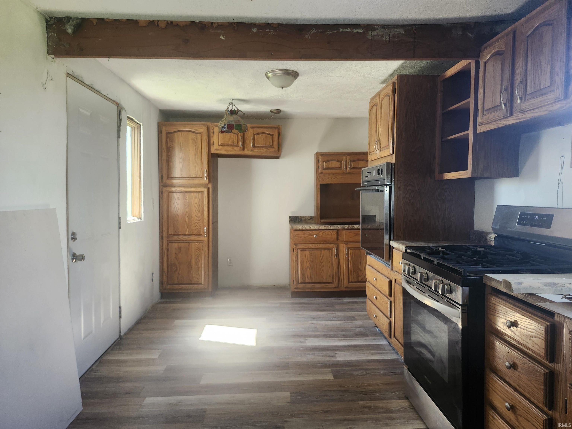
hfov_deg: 73.9
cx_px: 286
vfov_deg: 58.9
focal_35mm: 23
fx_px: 380
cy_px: 214
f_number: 1.8
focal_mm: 5.54
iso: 250
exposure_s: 1/120
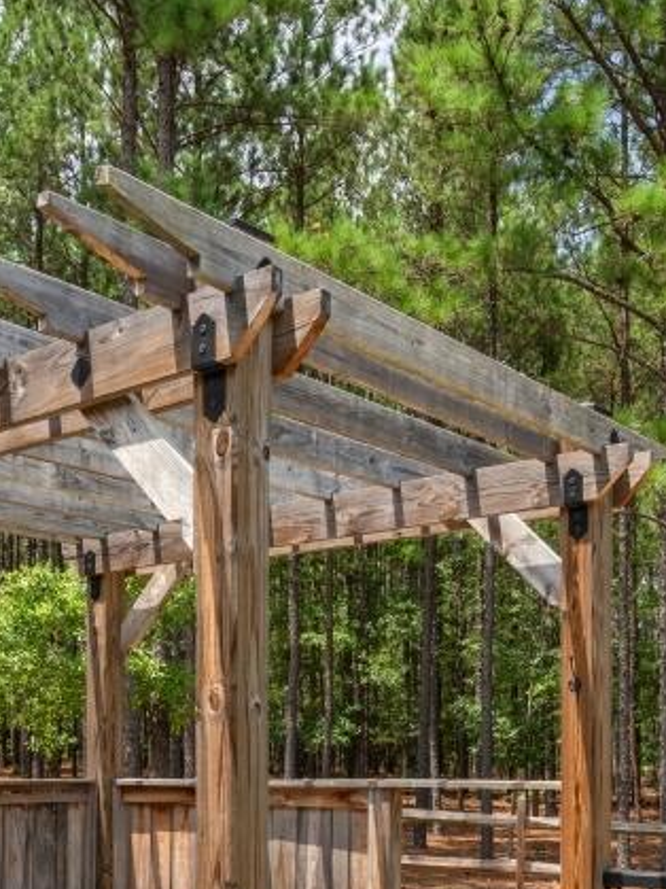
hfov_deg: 30.7
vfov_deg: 37.3
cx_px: 231
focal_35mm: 47
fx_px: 1206
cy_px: 833
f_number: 9
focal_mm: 16
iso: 250
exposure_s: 1/250
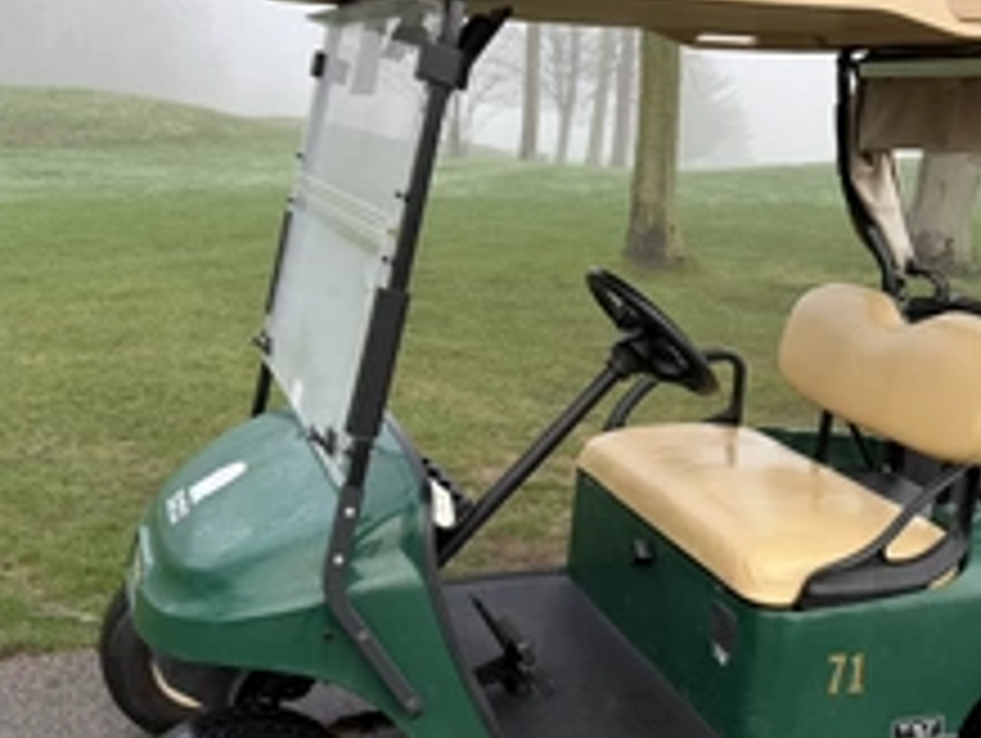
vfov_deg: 32.7
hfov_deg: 42.5
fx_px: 1248
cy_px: 490
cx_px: 630
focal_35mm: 44
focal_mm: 6.76
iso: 80
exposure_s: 1/602
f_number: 1.78
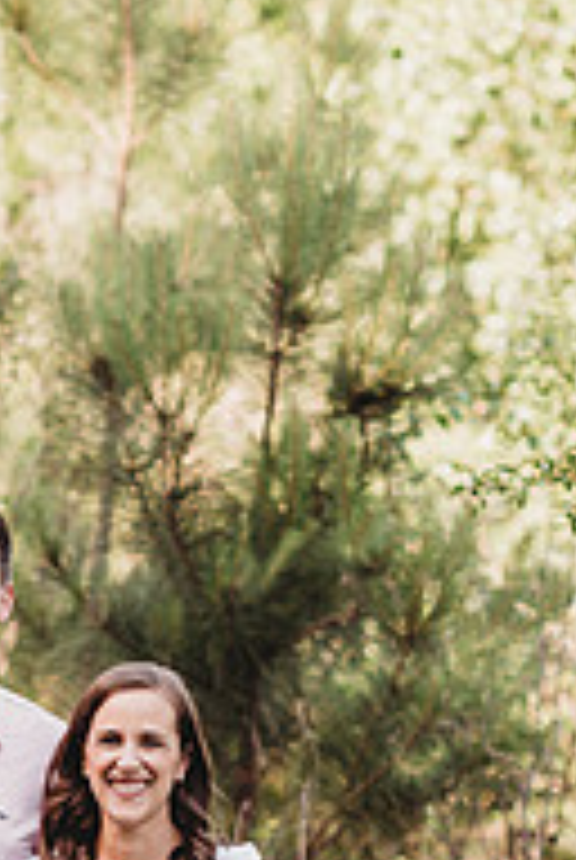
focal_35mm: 200
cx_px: 45
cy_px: 968
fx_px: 4782
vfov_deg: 10.1
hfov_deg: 6.9
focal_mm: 85
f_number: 2.2
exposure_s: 1/250
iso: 100
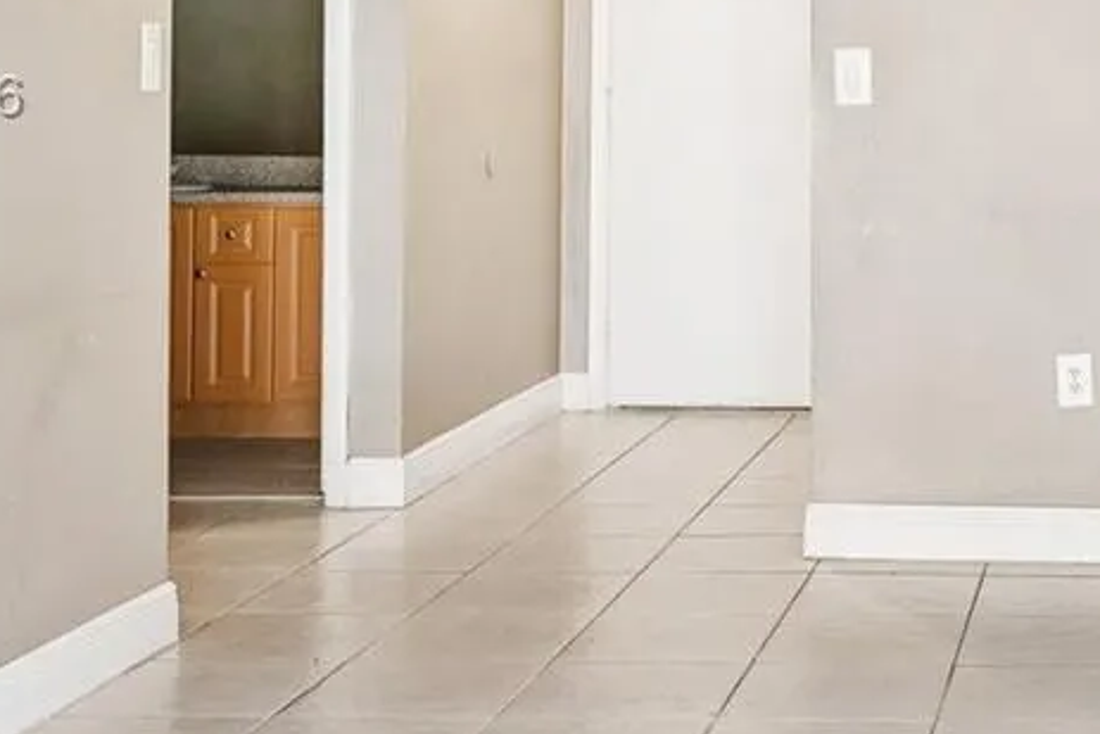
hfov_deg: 24.9
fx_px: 2323
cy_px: 100
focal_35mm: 76
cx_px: 1183
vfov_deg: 17.7
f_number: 8
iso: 400
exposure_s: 1/13
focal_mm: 22
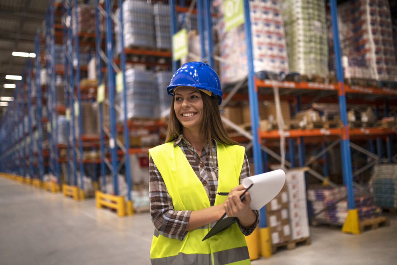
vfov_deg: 37.9
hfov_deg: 54.4
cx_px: 198
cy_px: 132
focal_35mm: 35
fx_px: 386
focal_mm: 35
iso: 500
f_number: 1.4
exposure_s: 1/200
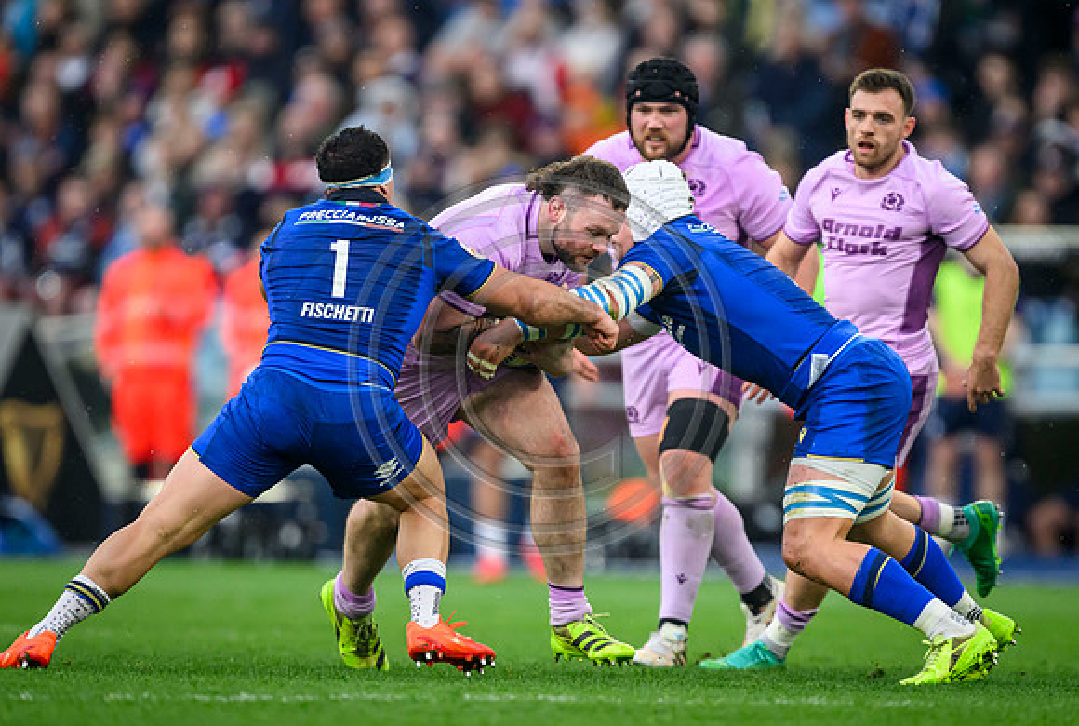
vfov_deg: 1.8
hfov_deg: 2.7
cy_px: 398
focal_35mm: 761
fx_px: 22872
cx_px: 503
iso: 3200
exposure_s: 1/1600
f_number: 4
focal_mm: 560
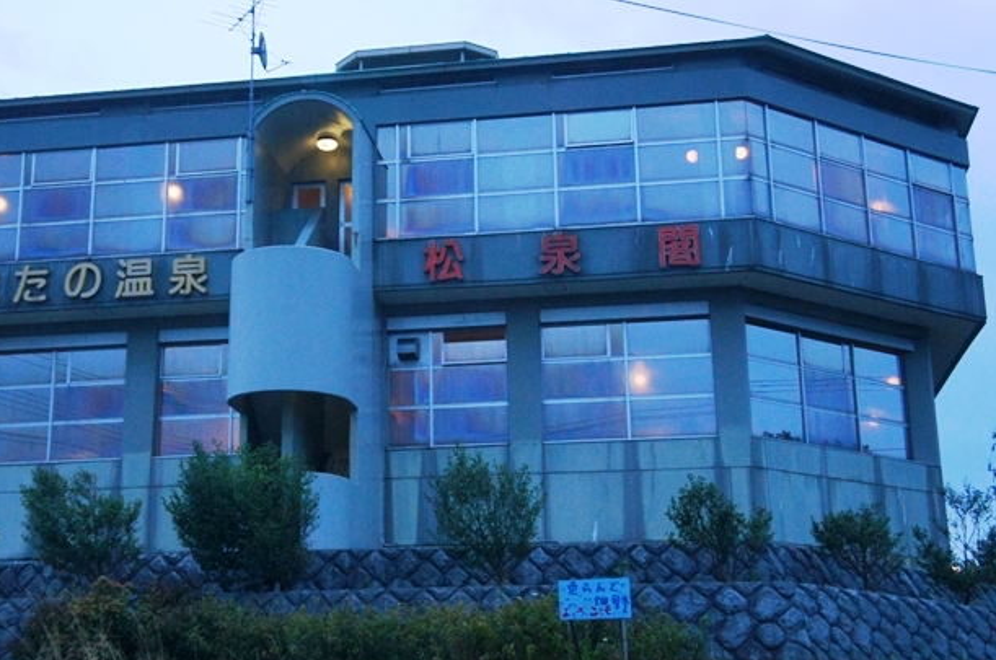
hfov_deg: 36.1
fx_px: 1519
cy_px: 315
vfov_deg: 24.5
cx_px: 385
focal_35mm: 55
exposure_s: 1/160
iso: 1600
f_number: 4
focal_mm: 28
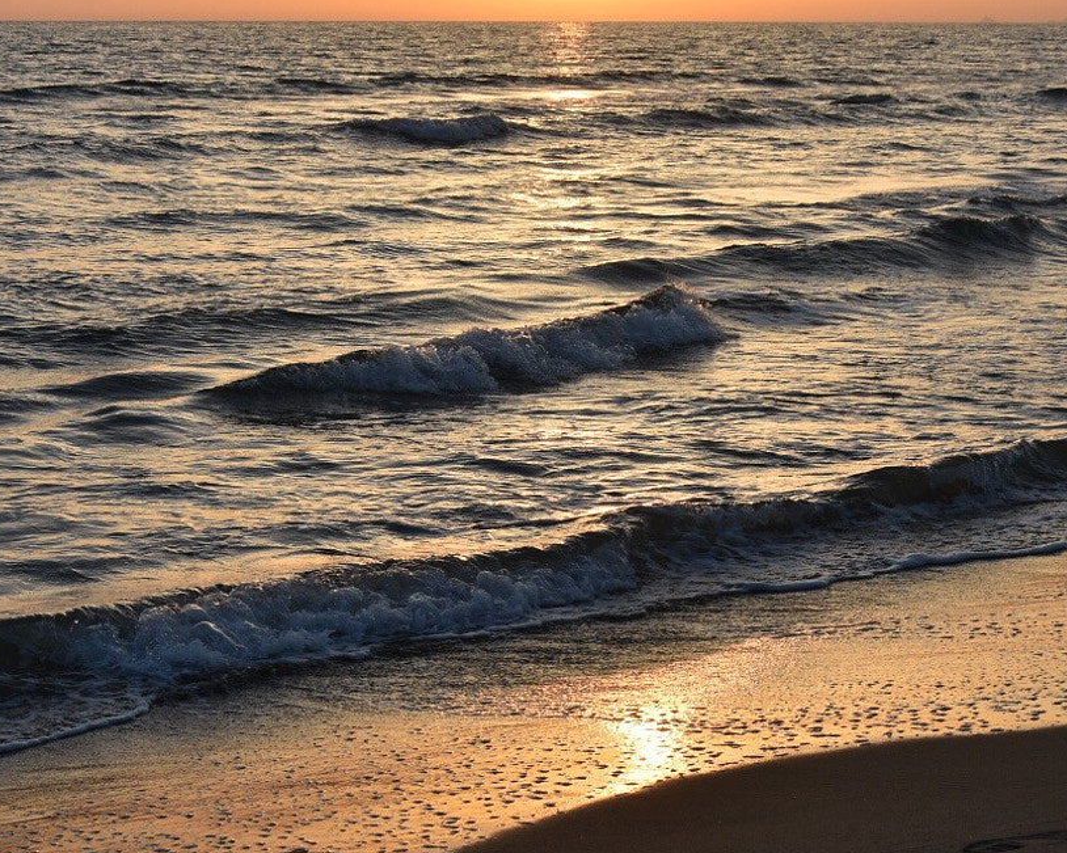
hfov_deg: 23.0
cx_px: 671
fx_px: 2621
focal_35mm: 83
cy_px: 630
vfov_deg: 18.4
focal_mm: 30
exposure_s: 1/250
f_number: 7.1
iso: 100
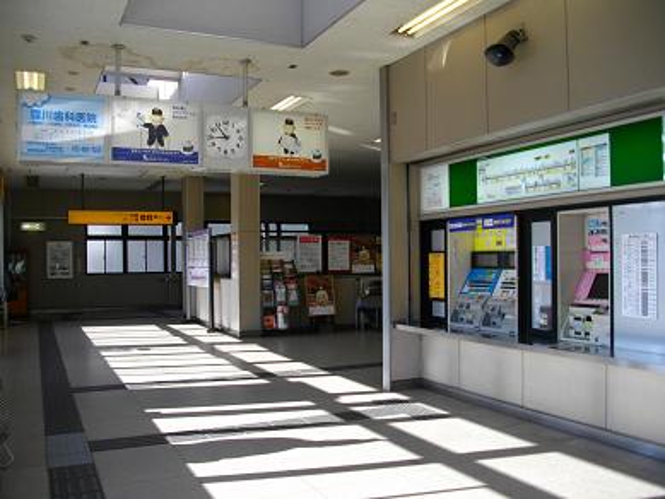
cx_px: 332
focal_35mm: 32
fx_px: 615
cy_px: 250
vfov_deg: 44.2
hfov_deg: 56.8
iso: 100
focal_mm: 5.7
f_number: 2.9
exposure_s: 1/250
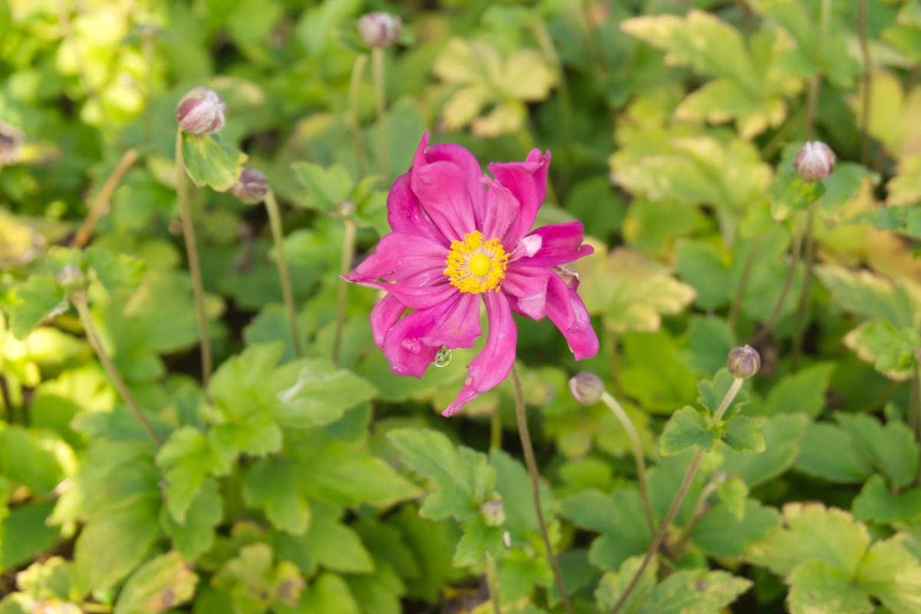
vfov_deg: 16.6
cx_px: 460
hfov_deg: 24.6
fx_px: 2110
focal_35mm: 82
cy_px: 307
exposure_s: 1/500
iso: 800
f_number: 8
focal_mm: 55
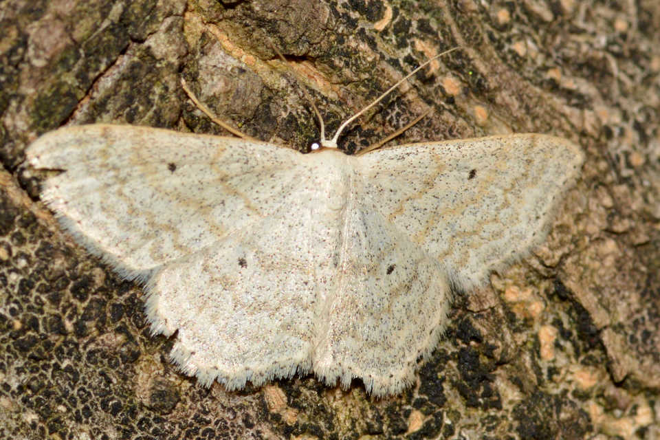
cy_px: 220
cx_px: 330
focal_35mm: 150
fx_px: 2750
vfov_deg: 9.1
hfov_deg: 13.7
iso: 100
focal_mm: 100
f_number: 20
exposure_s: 1/200
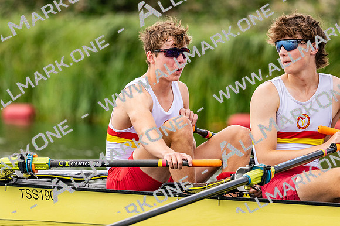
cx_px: 170
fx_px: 5663
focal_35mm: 600
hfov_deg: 3.4
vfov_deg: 2.3
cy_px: 113
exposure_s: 1/2500
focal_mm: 400
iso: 500
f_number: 4.5
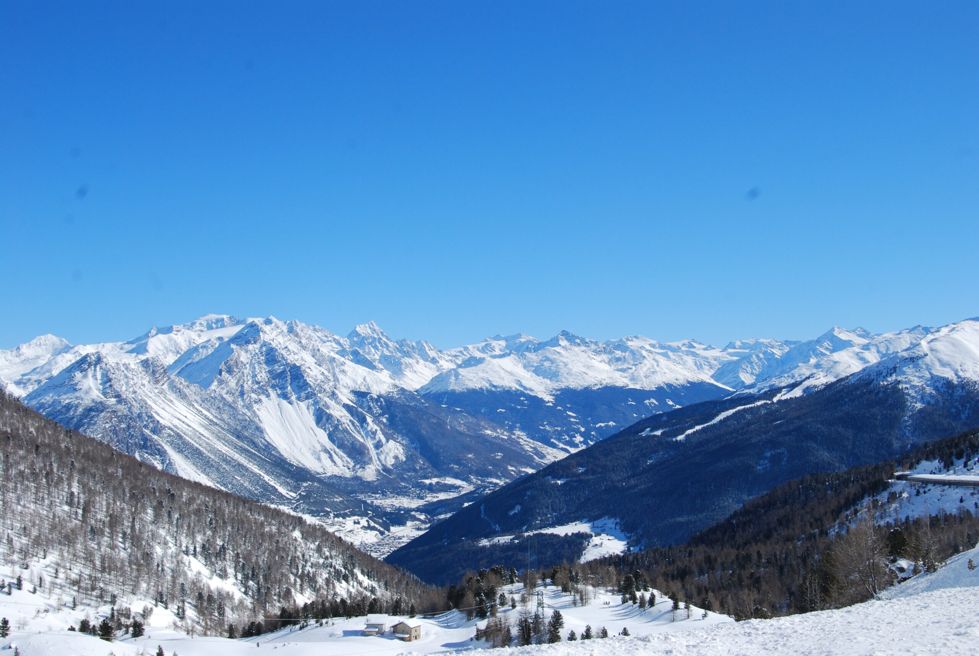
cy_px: 328
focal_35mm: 45
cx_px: 490
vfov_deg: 29.9
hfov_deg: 43.6
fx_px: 1225
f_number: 11
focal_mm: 30
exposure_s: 1/500
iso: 200
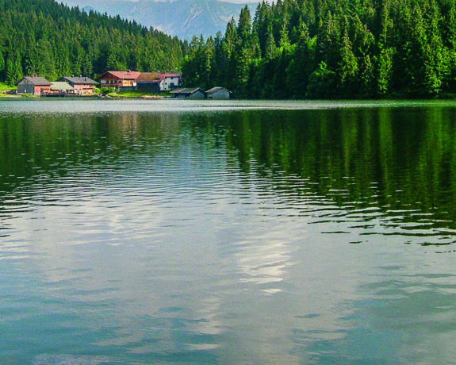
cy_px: 64
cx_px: 140
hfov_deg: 28.5
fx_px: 891
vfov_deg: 22.8
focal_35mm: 66
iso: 100
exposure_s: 1/180
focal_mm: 8
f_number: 7.6
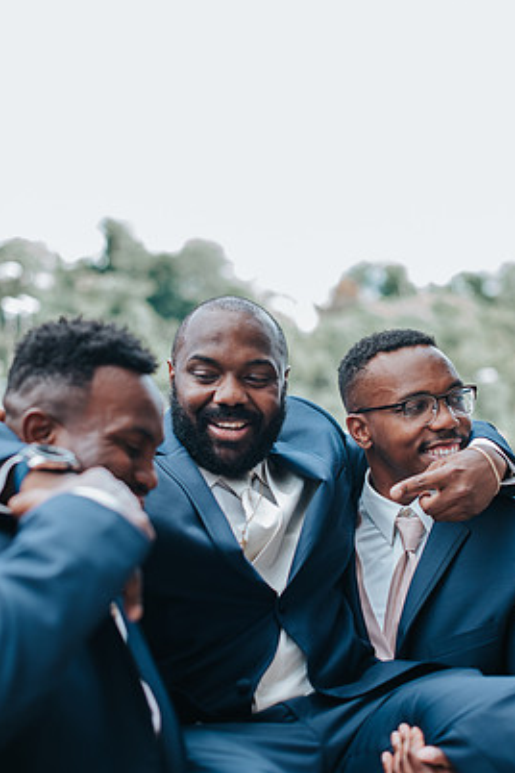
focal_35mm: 56
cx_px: 263
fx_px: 1202
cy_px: 390
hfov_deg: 24.2
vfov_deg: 35.6
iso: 320
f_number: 2.2
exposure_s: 1/640
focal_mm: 50
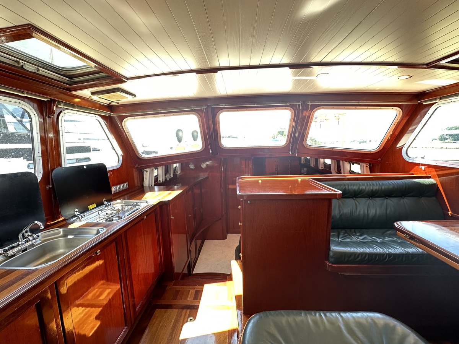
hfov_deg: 102.1
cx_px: 230
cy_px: 172
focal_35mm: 14
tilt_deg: -8.4
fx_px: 186
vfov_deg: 85.7
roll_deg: +2.1
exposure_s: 1/99
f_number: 2.2
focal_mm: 2.22
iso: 125
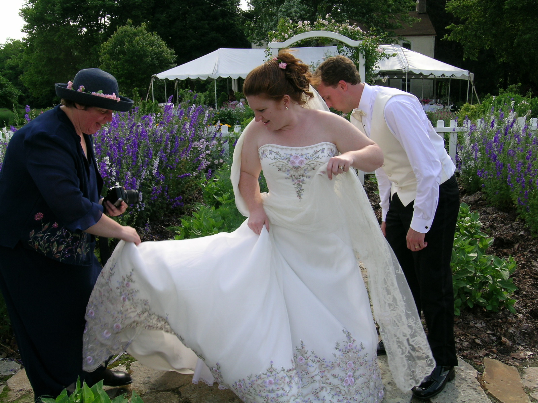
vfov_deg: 40.7
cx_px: 269
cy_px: 202
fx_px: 544
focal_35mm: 35
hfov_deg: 52.6
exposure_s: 1/153
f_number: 5.3
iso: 50
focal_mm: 7.2
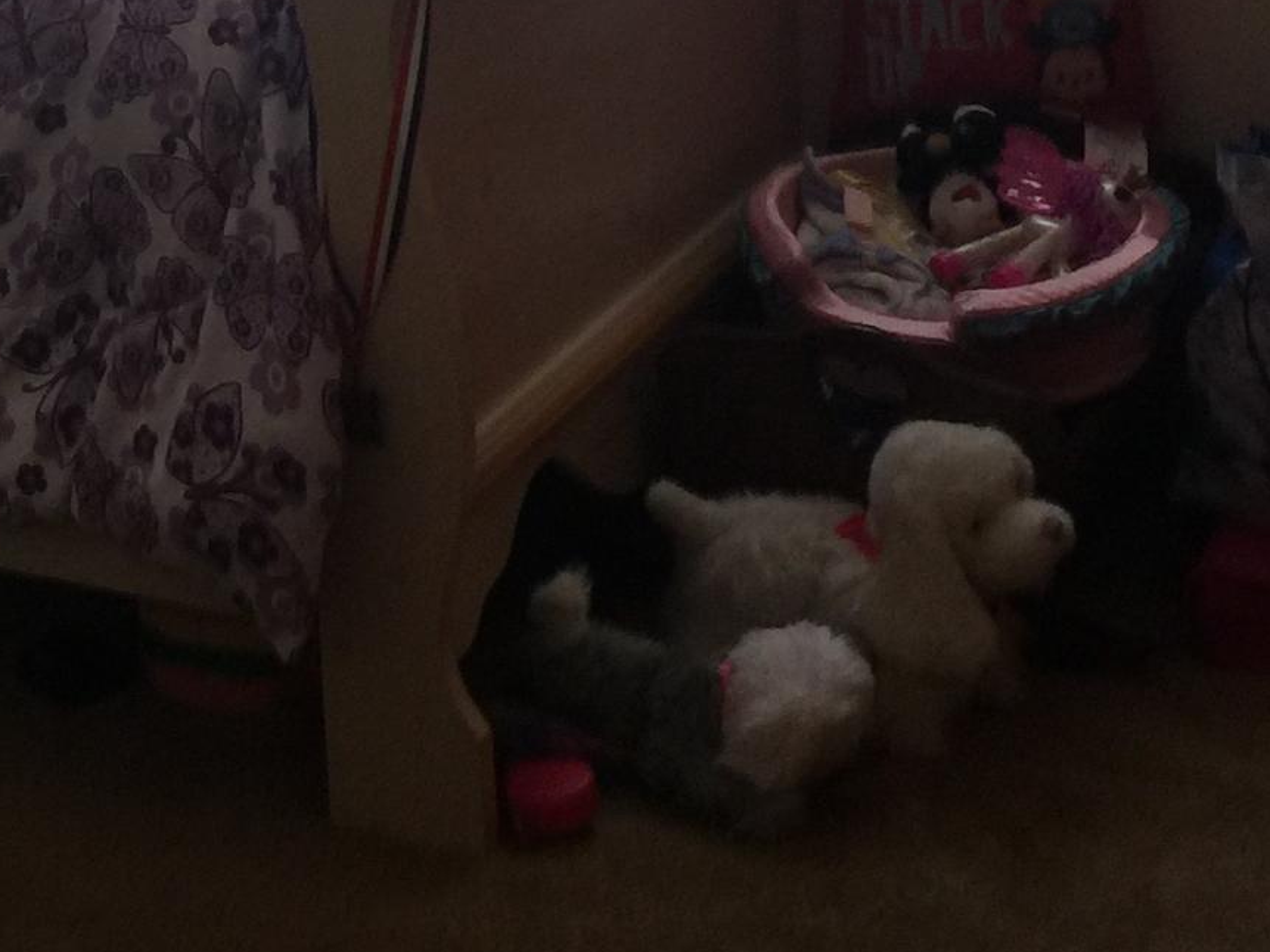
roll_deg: +1.7
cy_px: -127
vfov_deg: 14.3
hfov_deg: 18.6
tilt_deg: -13.0
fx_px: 3706
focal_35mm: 101
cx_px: -195
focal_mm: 4.15
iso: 50
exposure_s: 1/30
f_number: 2.2
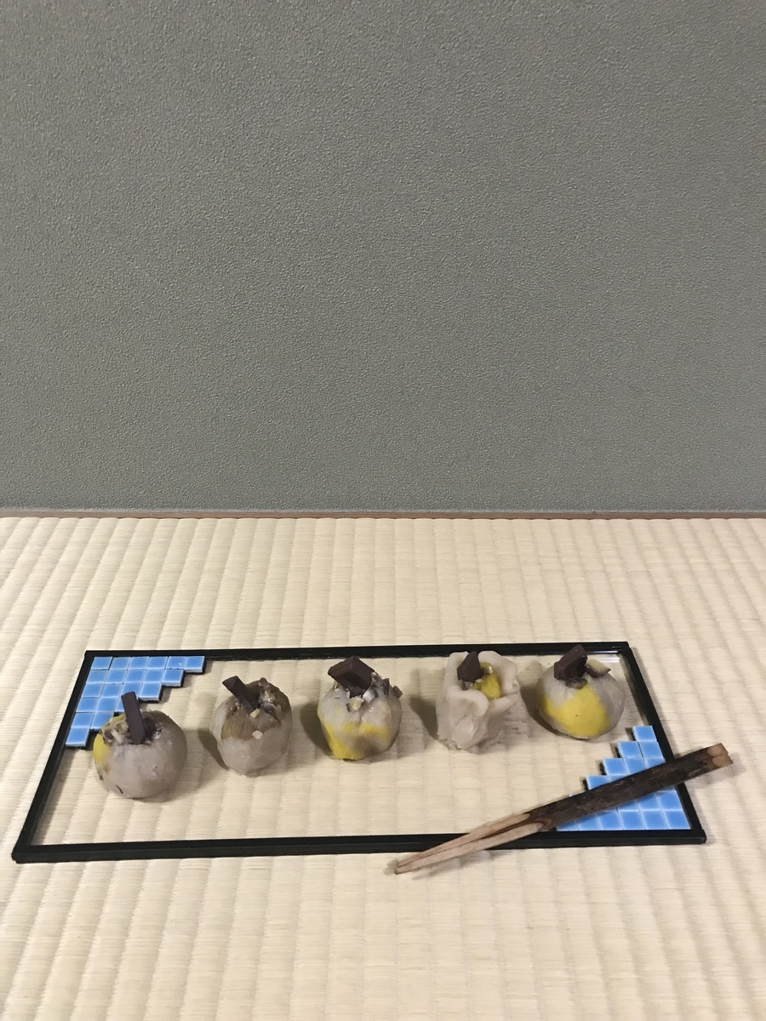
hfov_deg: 49.7
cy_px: 510
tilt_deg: -32.5
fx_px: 826
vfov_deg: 63.4
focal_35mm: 28
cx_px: 383
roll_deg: +0.0
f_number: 1.8
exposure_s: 1/17
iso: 100
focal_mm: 3.99
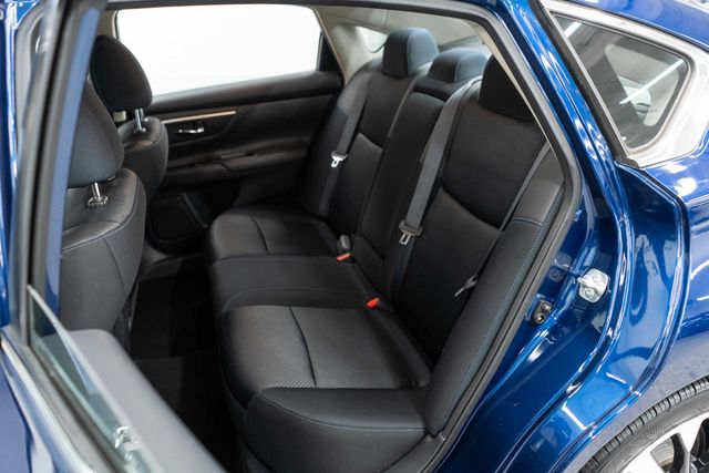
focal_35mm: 28
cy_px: 236
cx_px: 354
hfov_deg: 65.5
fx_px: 552
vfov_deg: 46.4
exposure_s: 1/60
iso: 1600
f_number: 3.2
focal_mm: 28
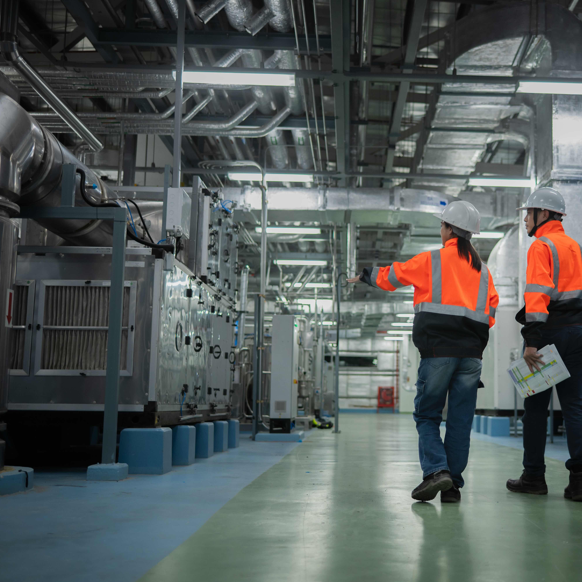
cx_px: 393
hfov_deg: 37.1
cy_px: 291
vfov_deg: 37.6
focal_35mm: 45
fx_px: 856
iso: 800
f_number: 1.8
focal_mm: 35
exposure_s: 1/320
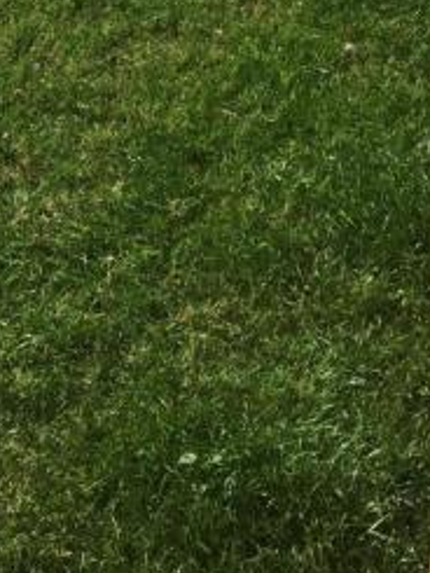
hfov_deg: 16.1
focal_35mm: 91
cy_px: -313
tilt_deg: -13.4
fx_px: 1506
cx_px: 54
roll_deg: +1.8
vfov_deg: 18.7
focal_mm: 4.15
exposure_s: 1/2198
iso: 32
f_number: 2.2
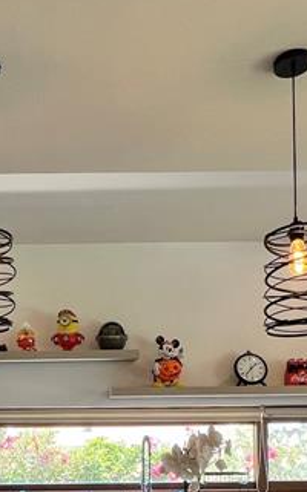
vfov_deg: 41.5
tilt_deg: +0.4
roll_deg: -0.4
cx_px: 69
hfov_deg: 28.6
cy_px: 448
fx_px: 590
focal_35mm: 44
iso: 100
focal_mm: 1.57
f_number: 1.8
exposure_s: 1/120
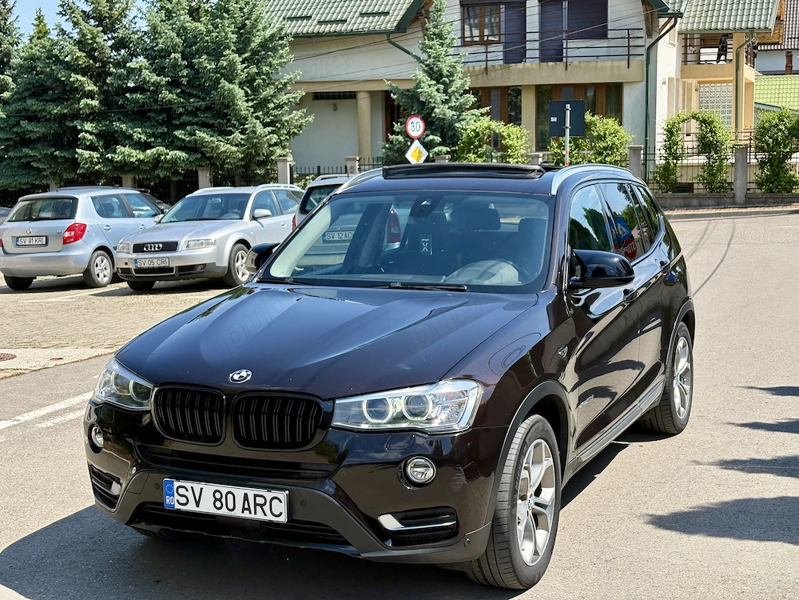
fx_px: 1200
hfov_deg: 36.8
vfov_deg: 28.0
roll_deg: +0.9
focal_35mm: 52
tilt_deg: -7.8
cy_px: 300
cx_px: 400
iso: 40
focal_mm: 5.96
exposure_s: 1/1667
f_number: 1.6
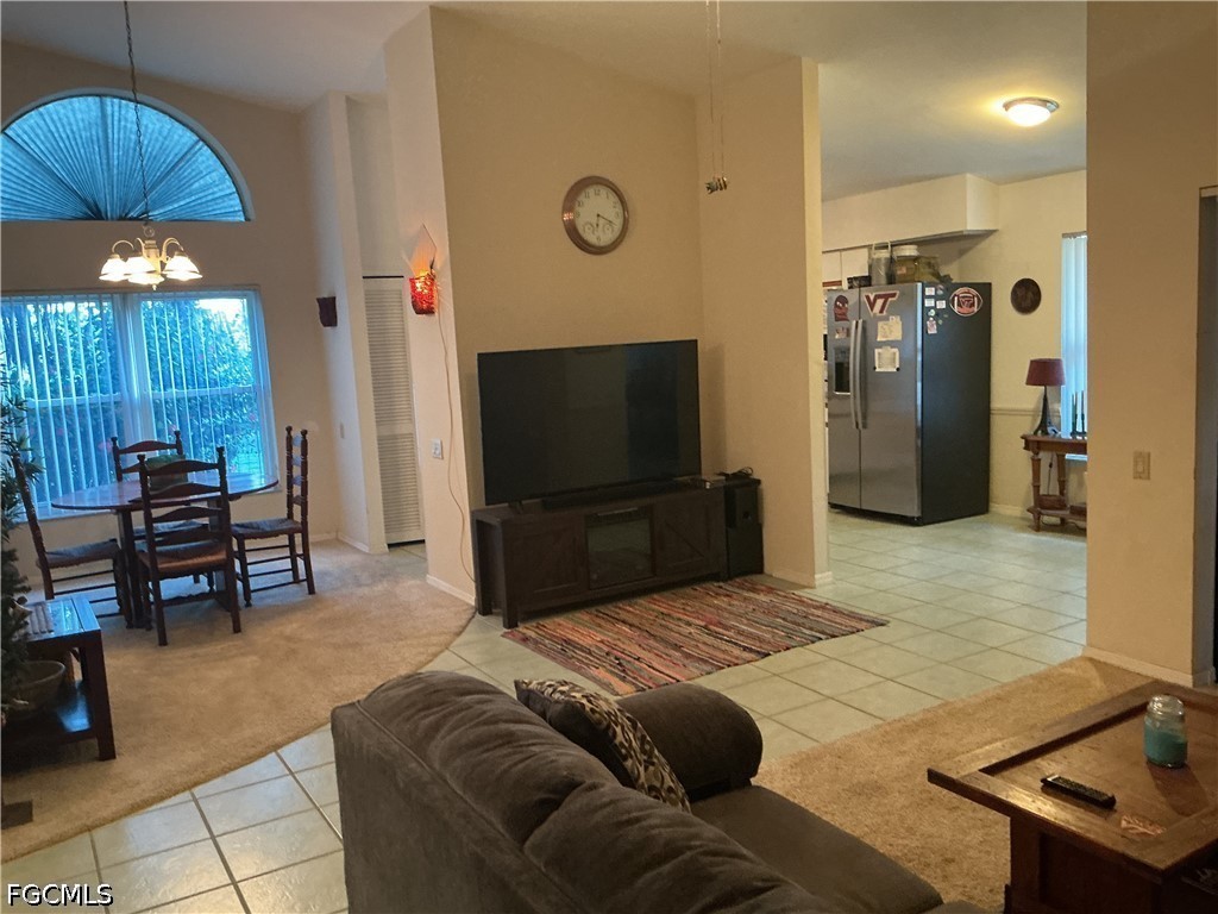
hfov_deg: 61.7
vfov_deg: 48.2
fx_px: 1020
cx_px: 609
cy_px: 457
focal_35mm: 29
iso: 200
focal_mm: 3
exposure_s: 1/40
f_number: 1.8
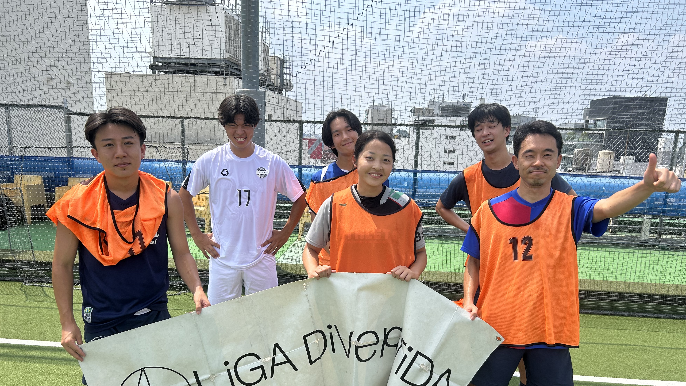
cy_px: 245
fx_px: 528
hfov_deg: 66.1
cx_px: 341
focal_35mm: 29
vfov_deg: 39.9
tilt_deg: -10.6
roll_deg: -1.2
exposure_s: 1/3571
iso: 50
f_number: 1.5
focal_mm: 5.7
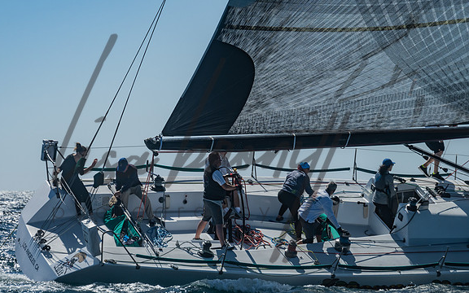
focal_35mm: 177
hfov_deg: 11.8
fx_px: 2262
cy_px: 127
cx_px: 209
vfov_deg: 7.4
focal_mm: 130
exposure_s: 1/1250
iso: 160
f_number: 6.3
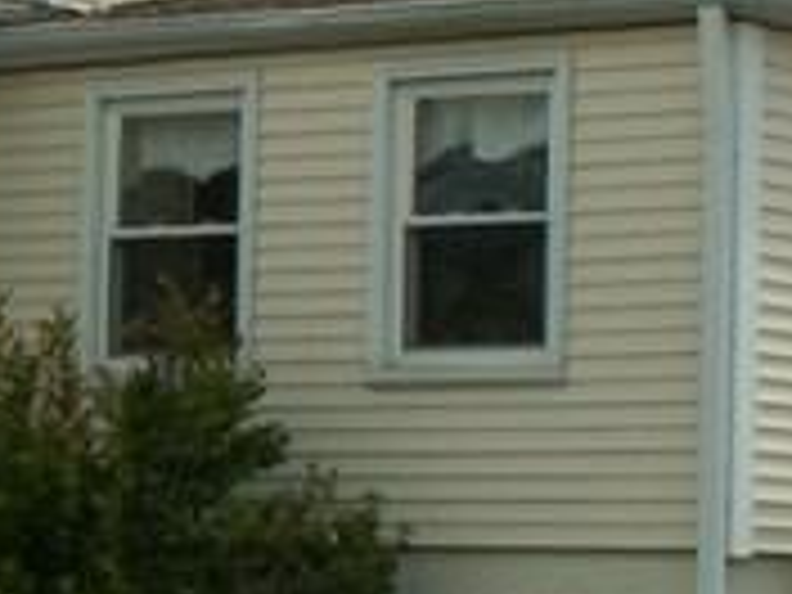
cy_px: 104
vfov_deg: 7.3
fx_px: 4667
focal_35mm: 204
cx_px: -130
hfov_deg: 9.6
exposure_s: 1/250
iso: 50
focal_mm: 5.86
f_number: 7.1
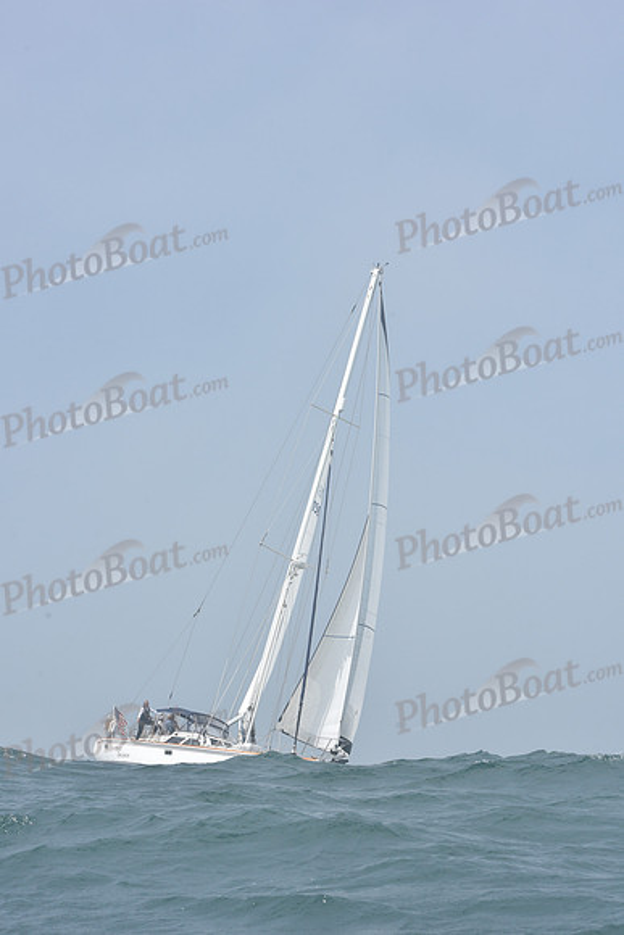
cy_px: 468
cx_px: 312
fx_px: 1949
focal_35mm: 75
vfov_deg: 27.0
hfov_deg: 18.2
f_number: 11
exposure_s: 1/800
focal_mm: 75
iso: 320
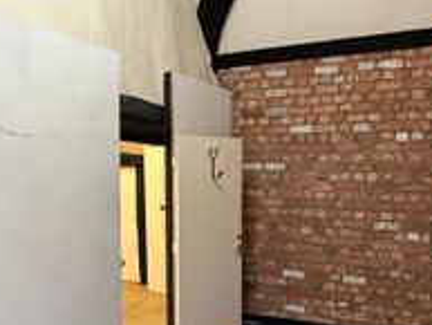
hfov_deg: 61.5
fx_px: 362
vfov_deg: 47.3
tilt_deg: -8.1
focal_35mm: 29
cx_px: 197
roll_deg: +0.8
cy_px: 224
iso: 250
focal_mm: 2.22
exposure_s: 1/50
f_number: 2.2
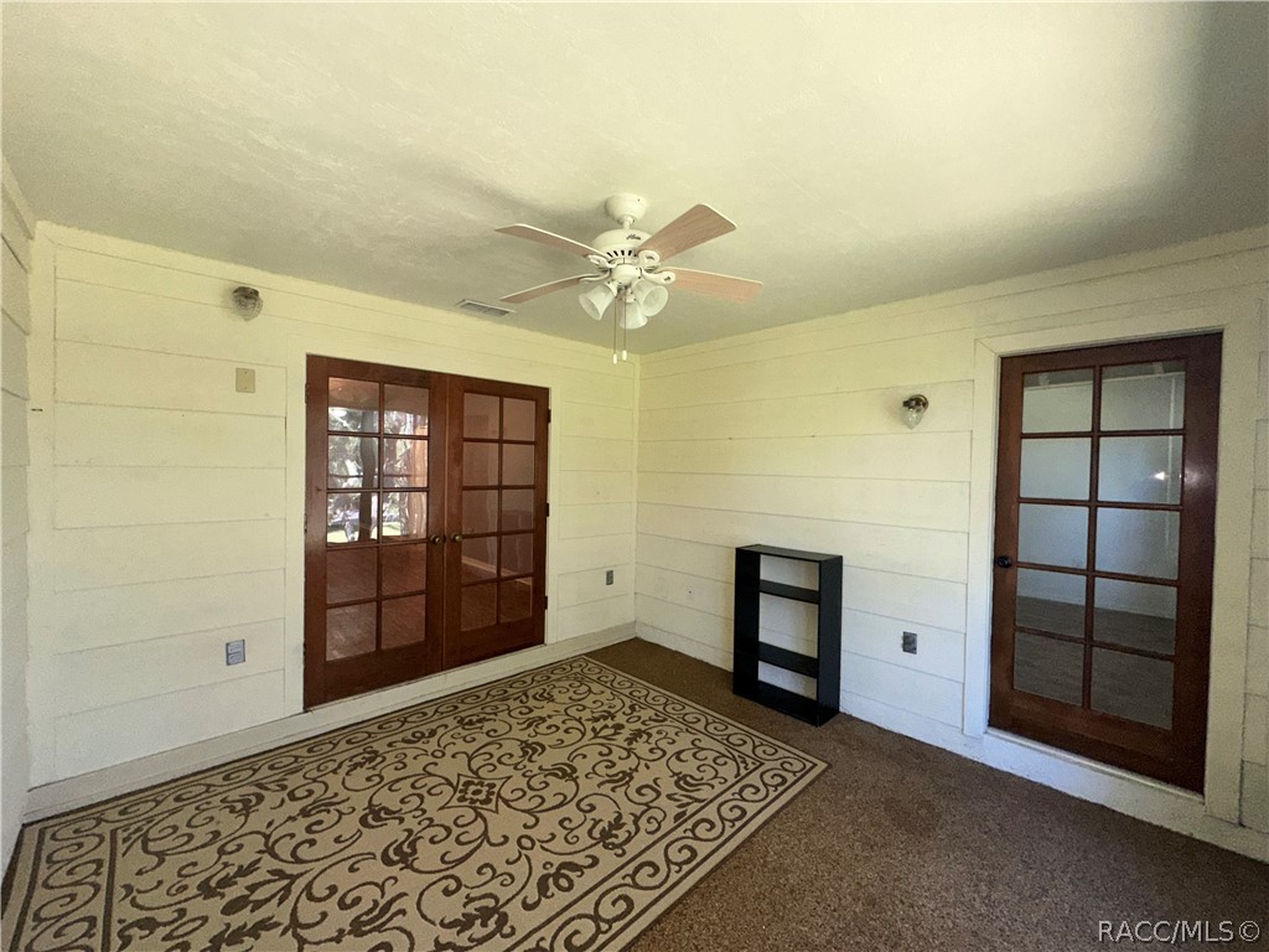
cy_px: 476
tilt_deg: -1.0
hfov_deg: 102.1
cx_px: 634
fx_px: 513
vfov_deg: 85.7
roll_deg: -0.6
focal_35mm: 14
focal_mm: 2.22
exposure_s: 1/121
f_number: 2.2
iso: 160
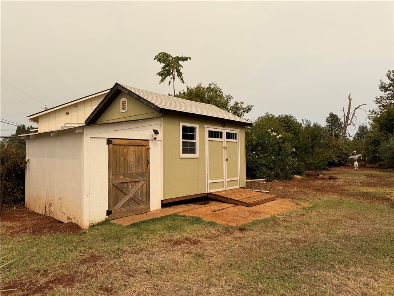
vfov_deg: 56.8
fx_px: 273
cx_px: 197
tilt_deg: +2.4
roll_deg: +2.2
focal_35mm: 24
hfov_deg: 71.6
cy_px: 148
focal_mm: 6.76
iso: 80
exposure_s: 1/4405
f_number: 1.78
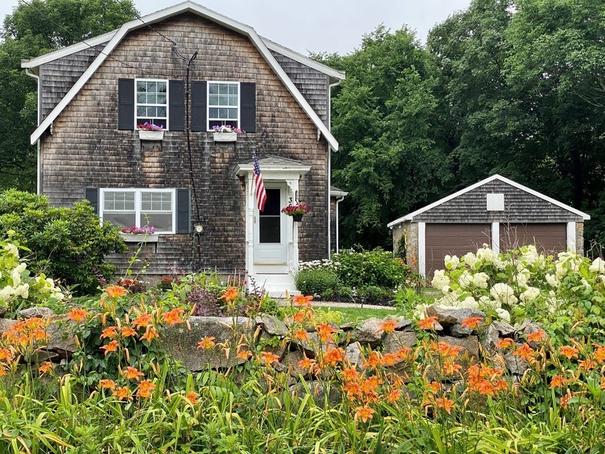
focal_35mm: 52
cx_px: 302
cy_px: 227
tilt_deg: +2.3
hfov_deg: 36.8
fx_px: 909
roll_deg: -0.7
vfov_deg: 28.0
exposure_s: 1/285
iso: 20
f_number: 2
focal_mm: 6
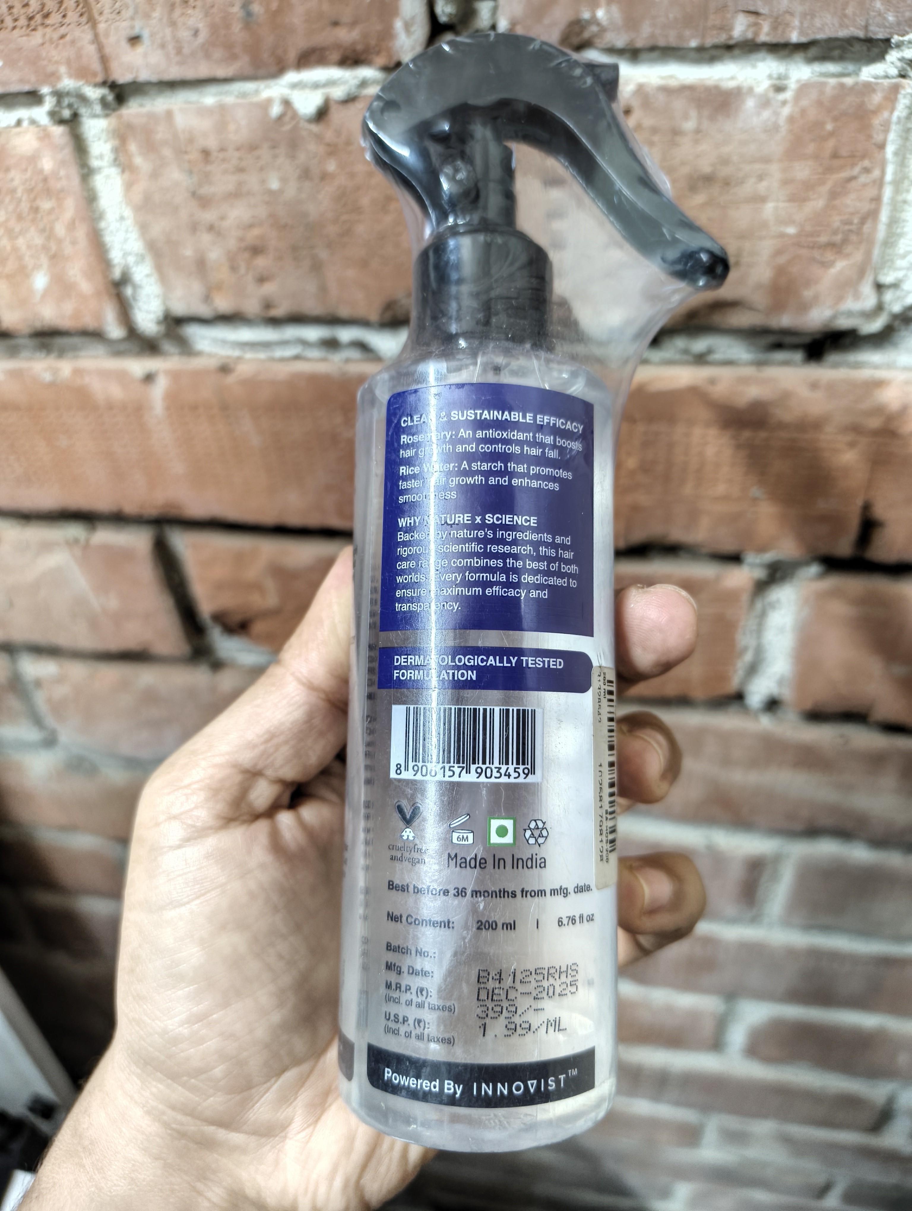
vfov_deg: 71.5
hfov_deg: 56.9
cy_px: 606
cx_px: 456
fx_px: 841
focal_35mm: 24
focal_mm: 5.56
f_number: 1.87
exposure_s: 1/50
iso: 536
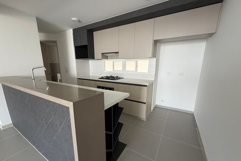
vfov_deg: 77.2
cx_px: 120
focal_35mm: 15
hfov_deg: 100.4
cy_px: 88
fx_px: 100
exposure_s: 1/121
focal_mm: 2.22
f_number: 2.2
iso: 200
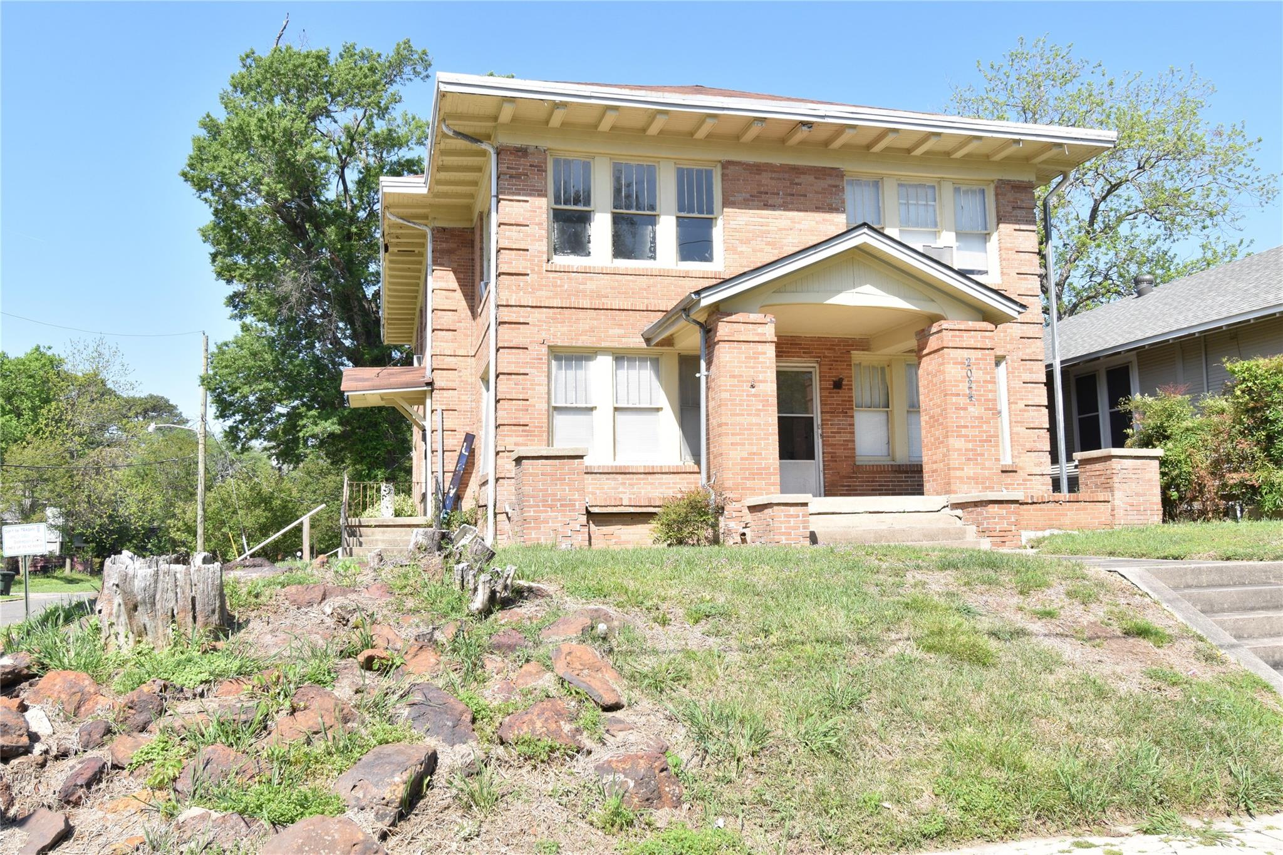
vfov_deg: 43.6
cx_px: 642
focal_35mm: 30
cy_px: 428
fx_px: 1069
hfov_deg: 61.9
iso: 320
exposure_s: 1/160
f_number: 13
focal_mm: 20
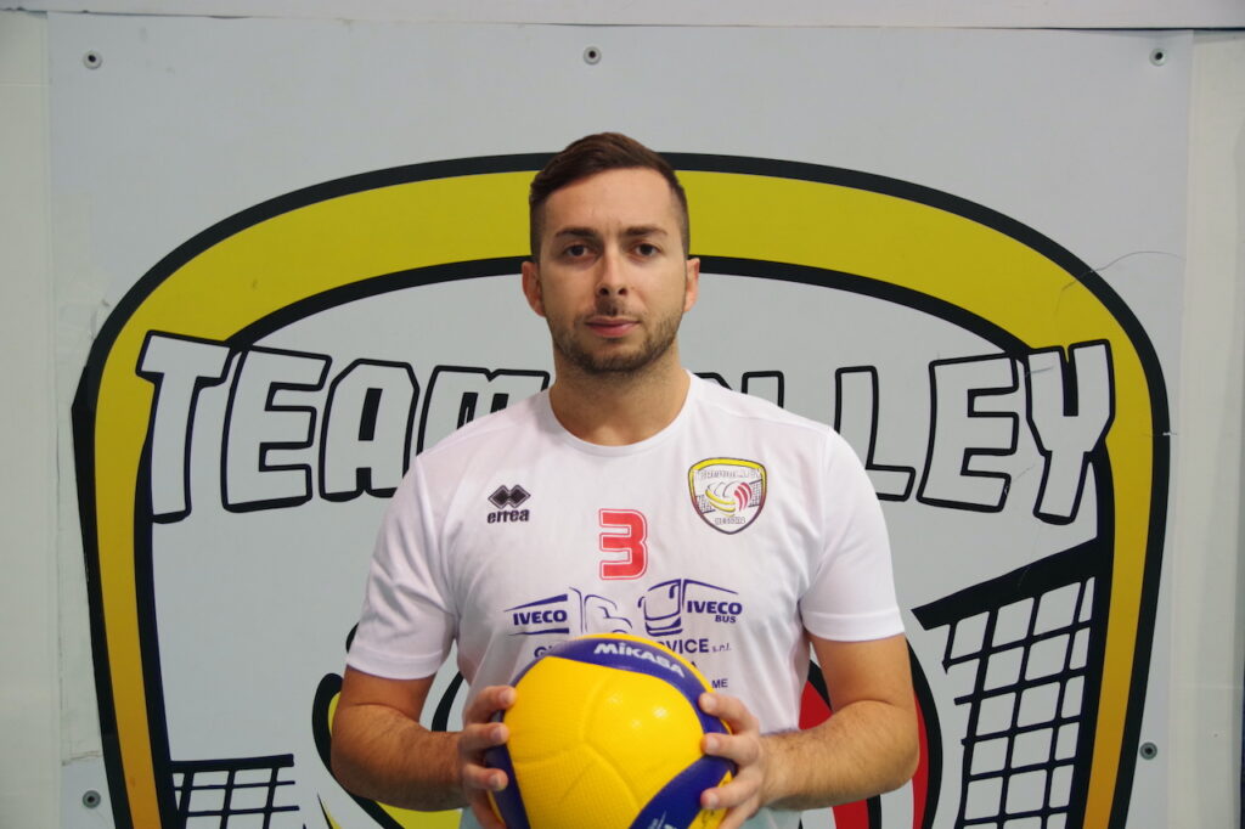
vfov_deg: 31.9
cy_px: 414
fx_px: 1452
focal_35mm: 42
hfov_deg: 46.4
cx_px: 622
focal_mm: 28.13
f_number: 3.2
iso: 1600
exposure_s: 1/50
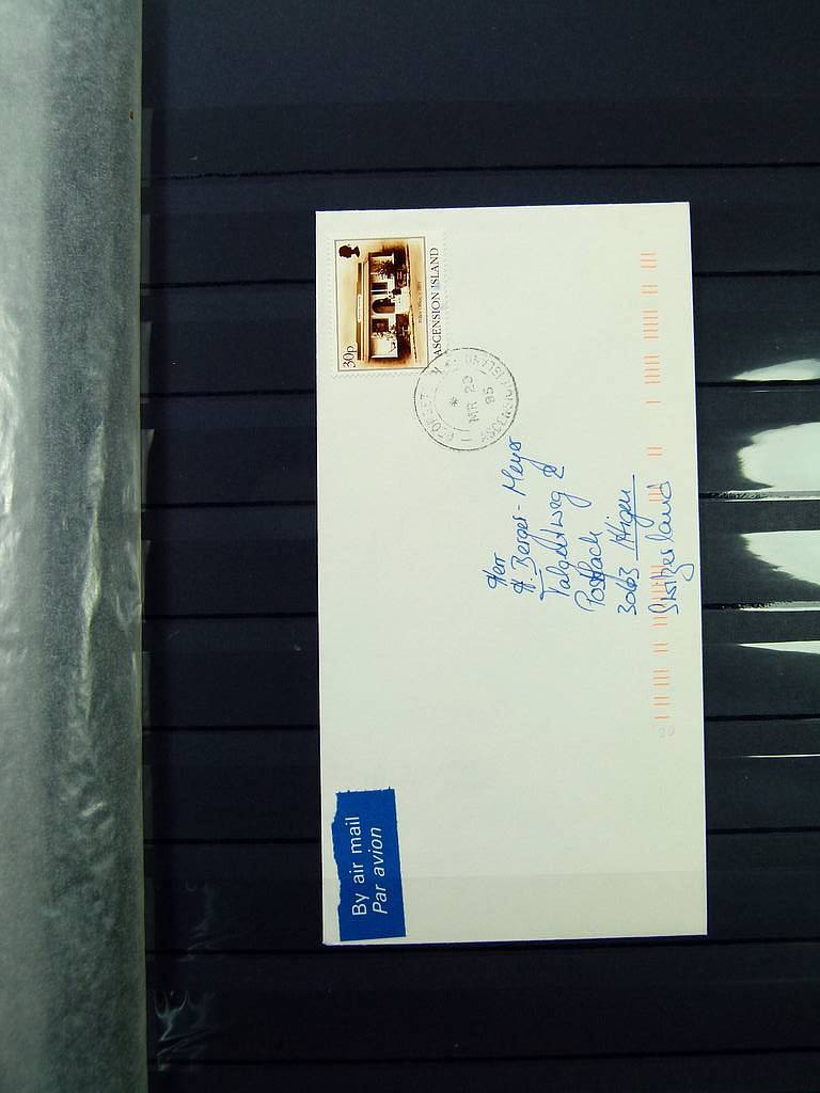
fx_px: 1137
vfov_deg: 51.4
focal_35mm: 36
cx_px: 410
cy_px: 546
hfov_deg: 39.7
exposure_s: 1/125
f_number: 3.6
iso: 100
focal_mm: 6.5
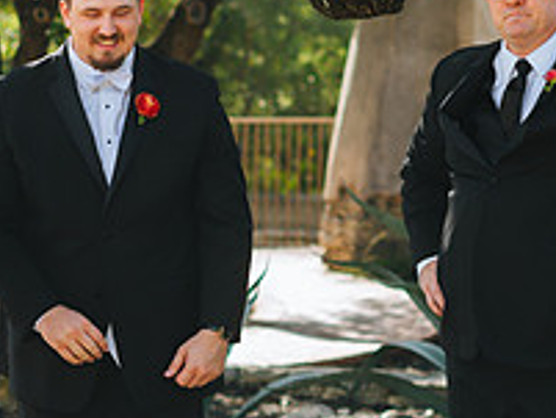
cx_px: 124
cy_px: 215
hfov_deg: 7.9
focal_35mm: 250
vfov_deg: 6.0
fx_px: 4018
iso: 320
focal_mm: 85
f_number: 3.5
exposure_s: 1/1000
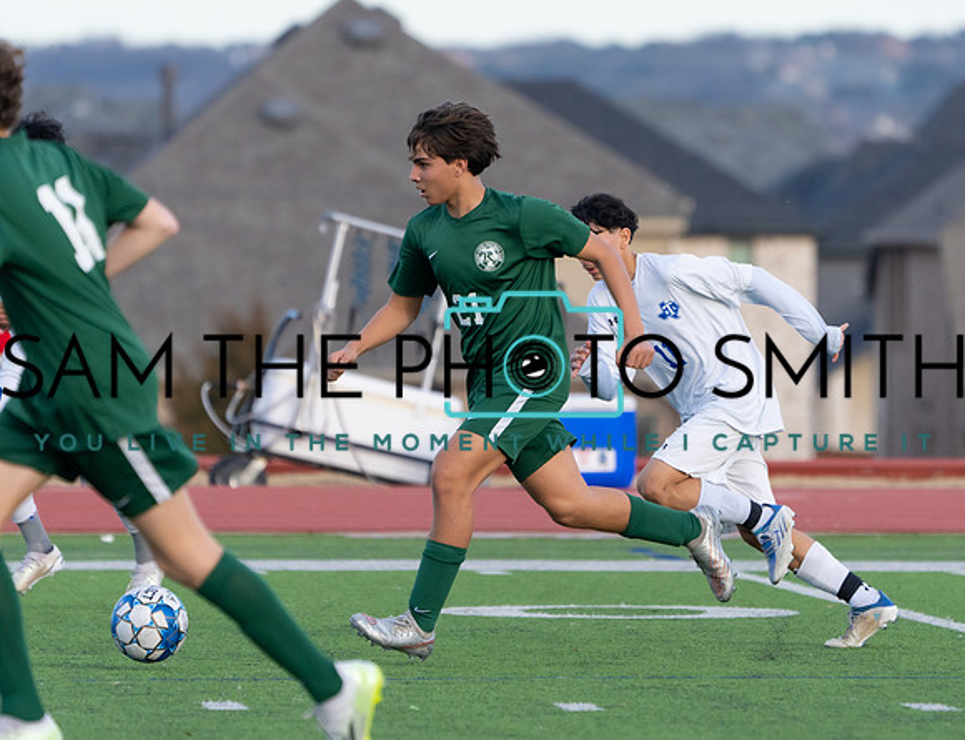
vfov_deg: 3.0
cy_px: 358
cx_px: 553
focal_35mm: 496
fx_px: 13938
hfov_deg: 4.0
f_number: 5.6
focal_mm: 348
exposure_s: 1/1250
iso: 800
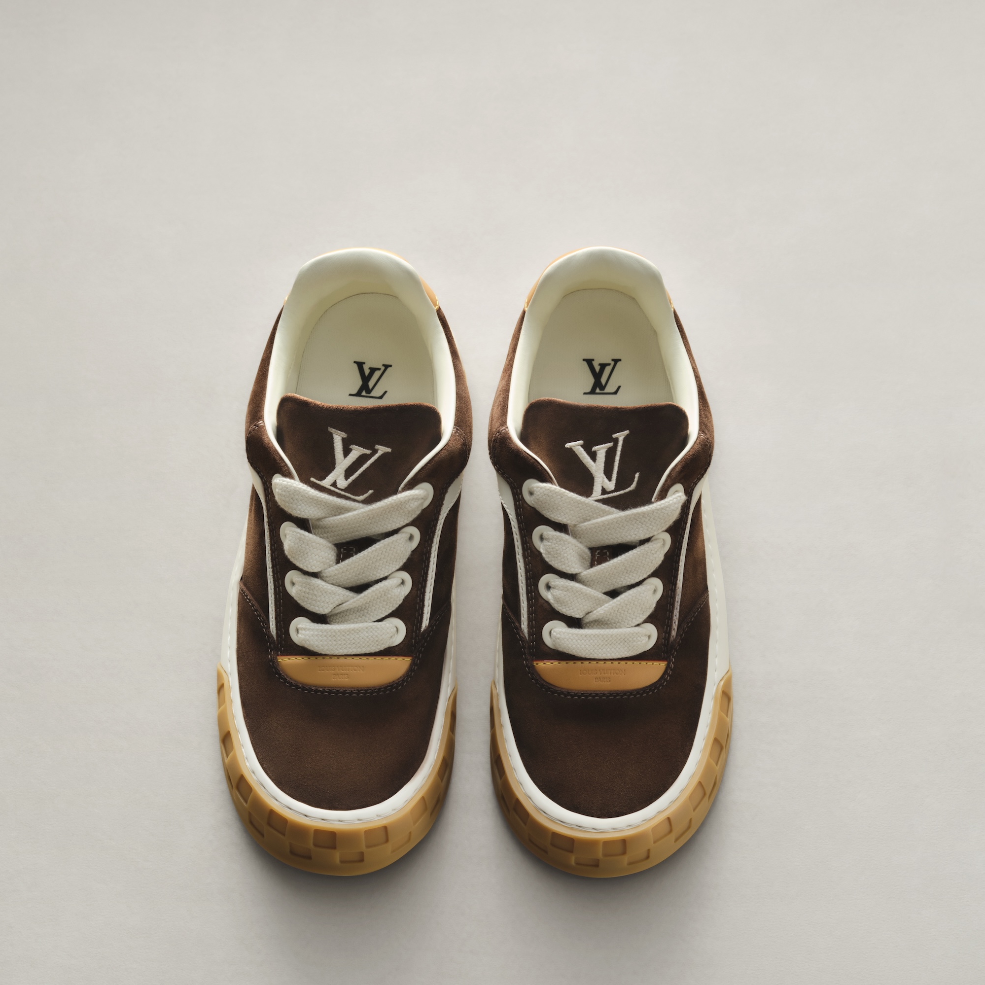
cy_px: 538
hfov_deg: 29.1
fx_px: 1899
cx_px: 492
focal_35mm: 59
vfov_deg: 29.1
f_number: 11
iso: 200
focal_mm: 63
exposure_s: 1/125
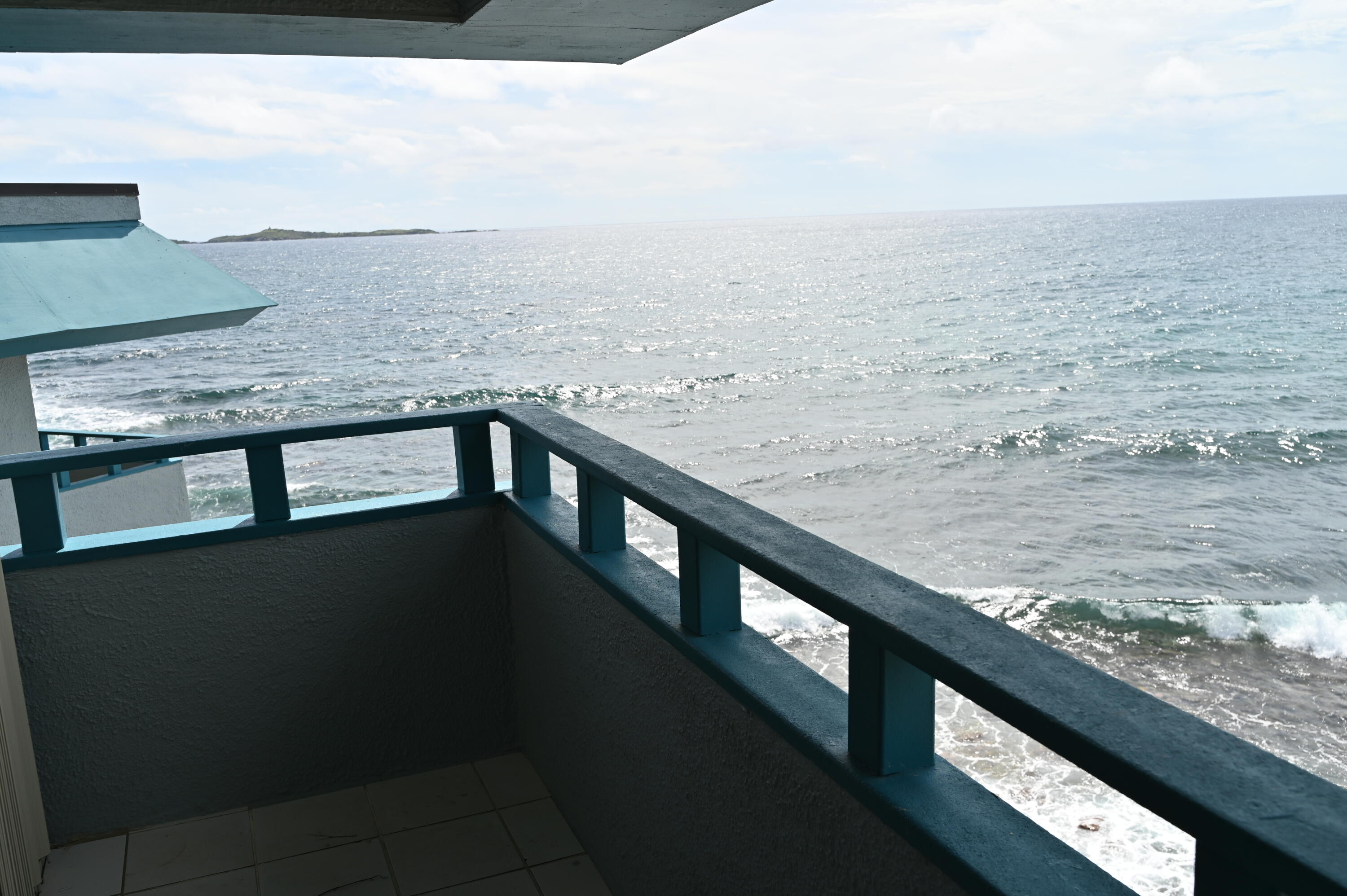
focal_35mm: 31
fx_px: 1159
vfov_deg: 42.3
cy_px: 448
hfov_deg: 60.3
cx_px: 674
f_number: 7.1
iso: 100
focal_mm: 31
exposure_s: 1/400
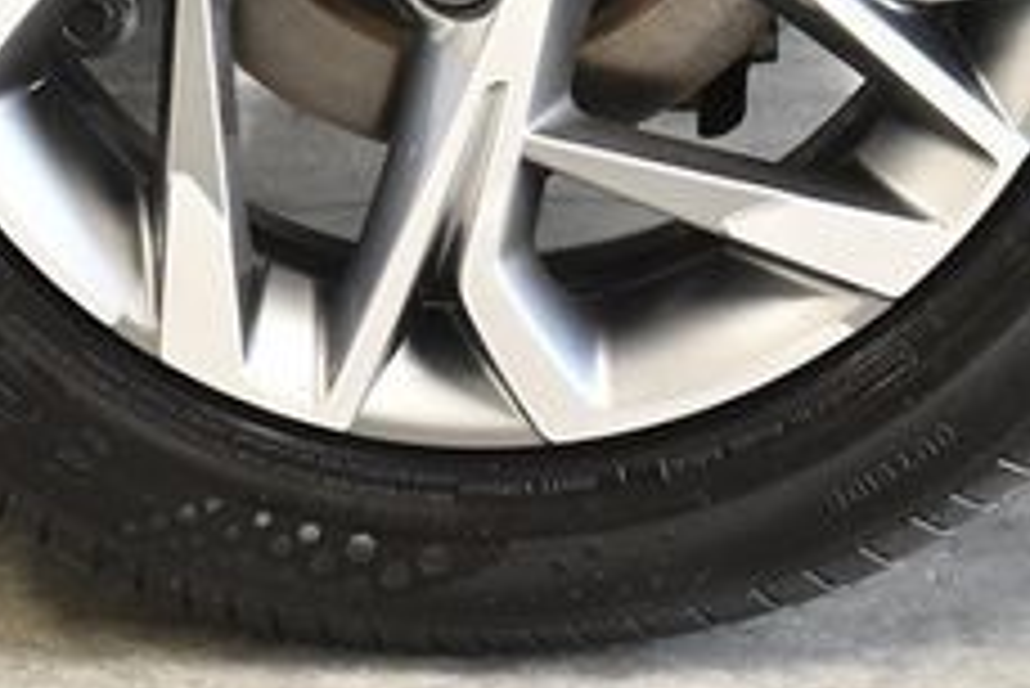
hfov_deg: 12.9
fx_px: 4552
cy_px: -200
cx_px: 459
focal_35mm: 159
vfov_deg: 8.5
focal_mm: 38
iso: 2500
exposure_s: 1/320
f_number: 4.2
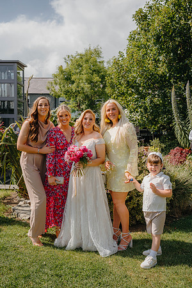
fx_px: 280
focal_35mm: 35
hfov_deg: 37.9
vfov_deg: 54.4
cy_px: 144
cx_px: 96
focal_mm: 35
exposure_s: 1/800
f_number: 4
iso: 100
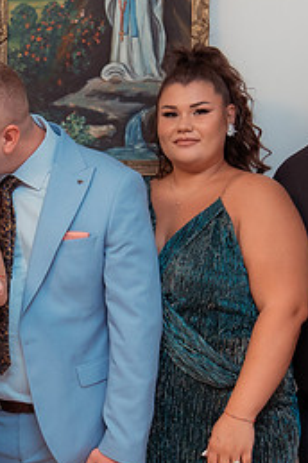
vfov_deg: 28.0
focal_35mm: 72
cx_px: 0
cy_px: 278
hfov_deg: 18.4
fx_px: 926
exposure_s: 1/200
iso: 800
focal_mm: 24
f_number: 2.8
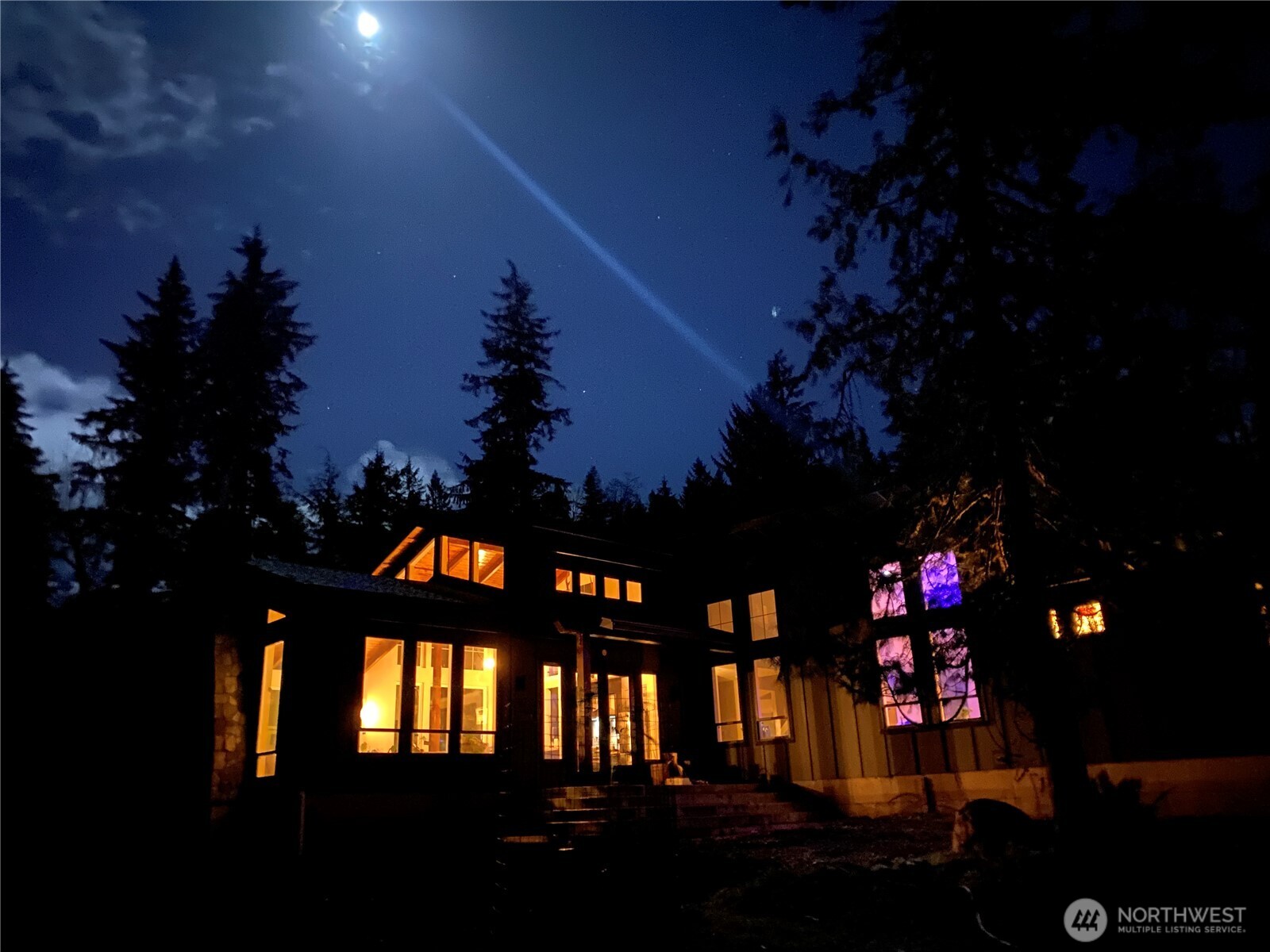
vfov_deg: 53.1
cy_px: 476
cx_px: 635
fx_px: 954
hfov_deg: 67.3
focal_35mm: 26
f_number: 1.8
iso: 1250
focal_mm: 4.25
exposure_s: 1/2
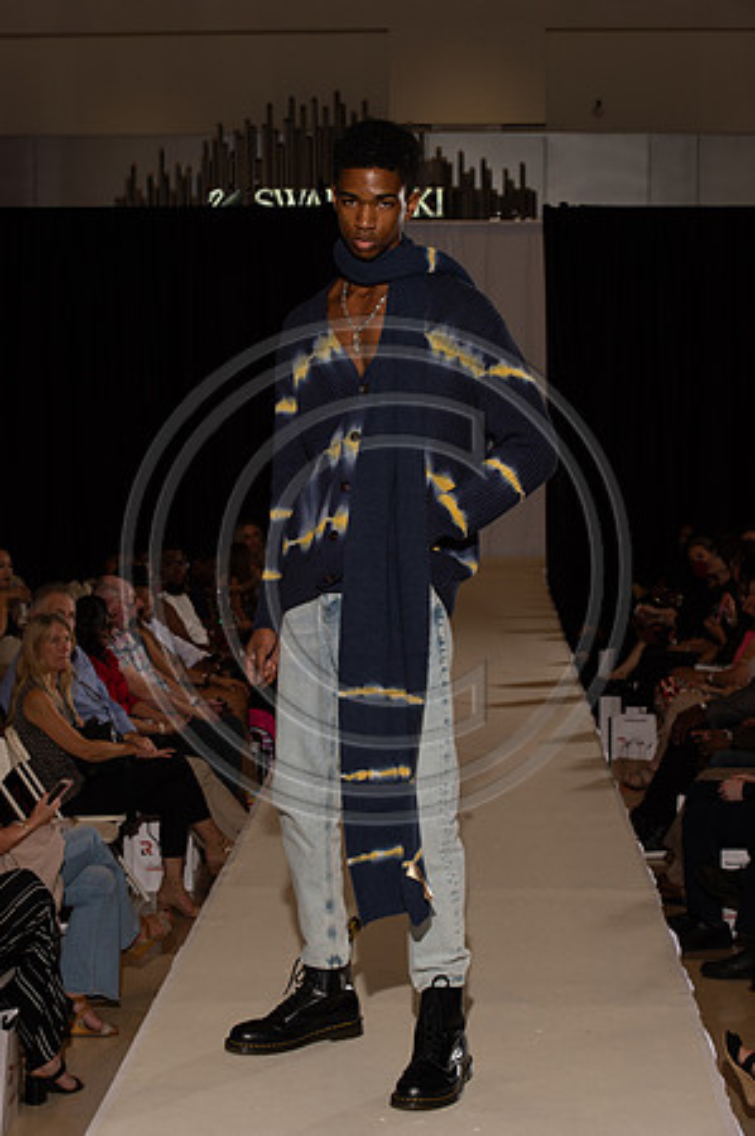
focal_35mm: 78
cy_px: 568
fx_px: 2459
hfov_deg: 17.5
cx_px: 378
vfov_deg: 26.0
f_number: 9
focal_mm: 78
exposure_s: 1/250
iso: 800
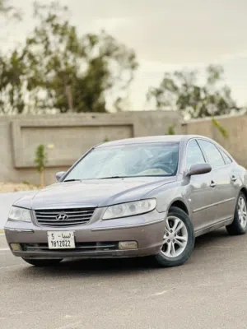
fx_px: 733
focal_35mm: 77
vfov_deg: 25.3
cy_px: 164
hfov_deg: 19.1
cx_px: 124
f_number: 2.8
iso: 50
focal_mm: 9
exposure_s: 1/121
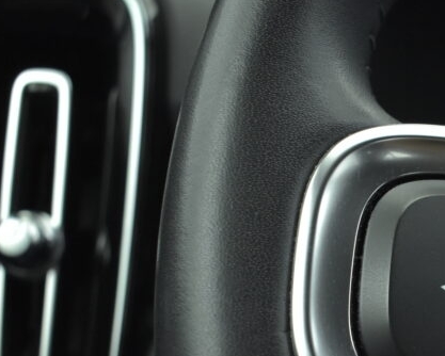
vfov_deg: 18.1
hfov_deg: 21.7
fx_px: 1094
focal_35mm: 83
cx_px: 499
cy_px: 353
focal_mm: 24
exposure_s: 1/80
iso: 1600
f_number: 4
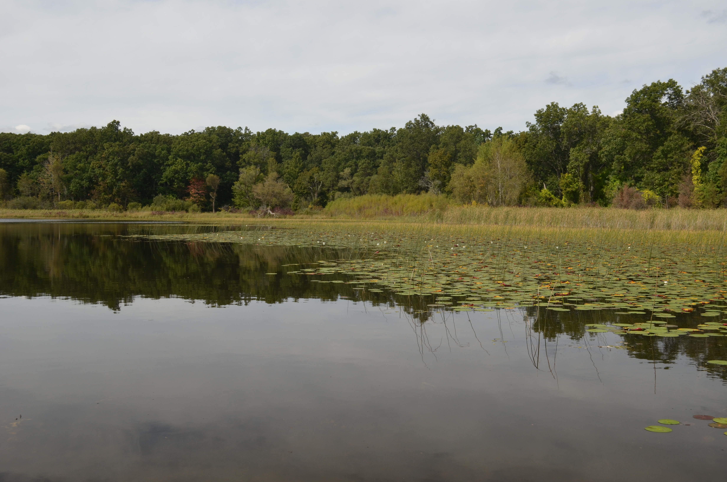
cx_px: 364
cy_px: 241
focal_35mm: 42
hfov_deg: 46.5
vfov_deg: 31.8
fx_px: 846
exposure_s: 1/250
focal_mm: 28
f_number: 8
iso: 200
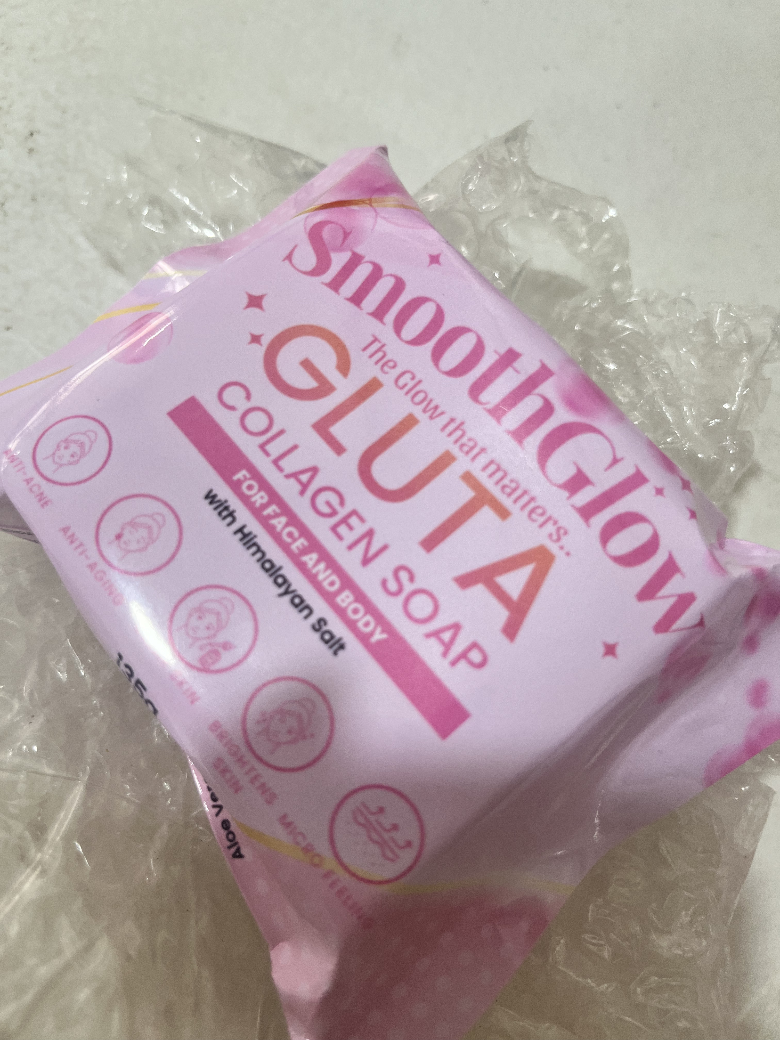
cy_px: 520
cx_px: 390
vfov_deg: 67.3
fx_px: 781
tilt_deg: -75.8
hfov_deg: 53.1
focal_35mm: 26
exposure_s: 1/60
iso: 80
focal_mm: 5.1
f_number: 1.6
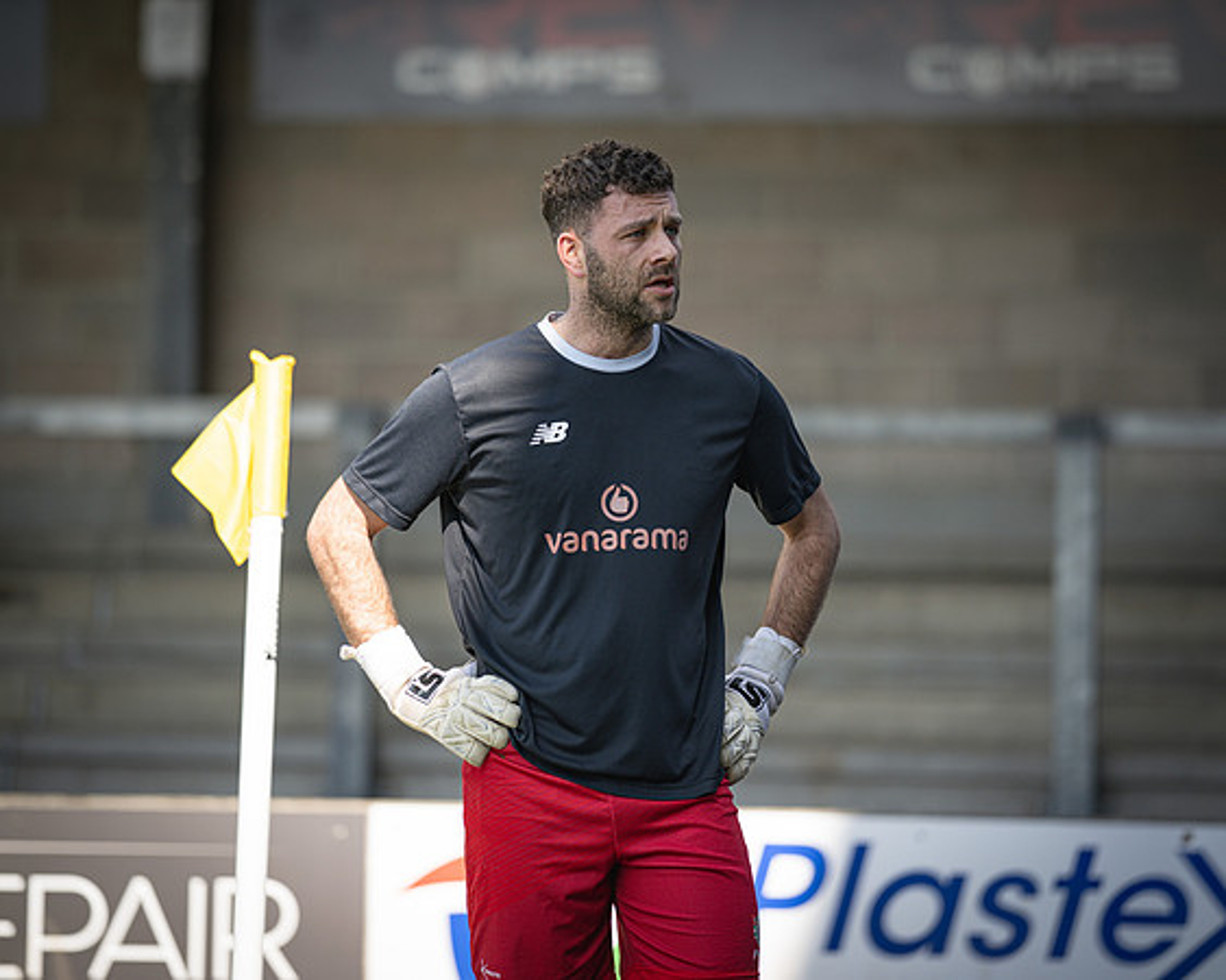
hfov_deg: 12.7
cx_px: 618
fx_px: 5515
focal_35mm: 152
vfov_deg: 10.2
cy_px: 490
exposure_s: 1/3200
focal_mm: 135
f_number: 1.8
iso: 200
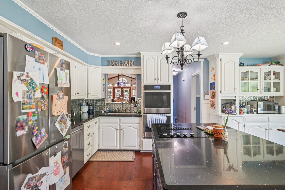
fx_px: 142
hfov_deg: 90.0
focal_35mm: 18
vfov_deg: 67.4
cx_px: 142
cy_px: 95
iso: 400
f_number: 8
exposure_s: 1/20
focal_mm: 18
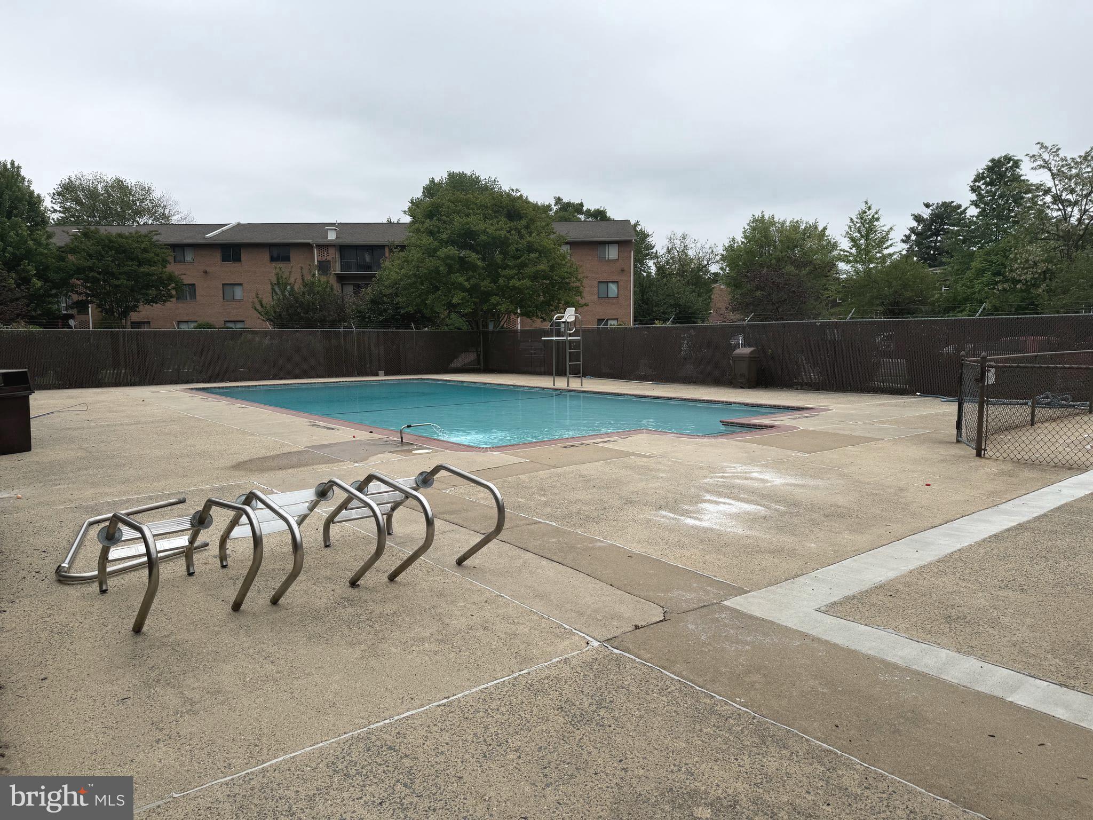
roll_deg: +1.2
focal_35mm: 24
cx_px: 546
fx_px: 758
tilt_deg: -4.9
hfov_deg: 71.6
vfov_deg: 56.8
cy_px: 410
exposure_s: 1/4167
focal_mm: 6.76
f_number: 1.78
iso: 80
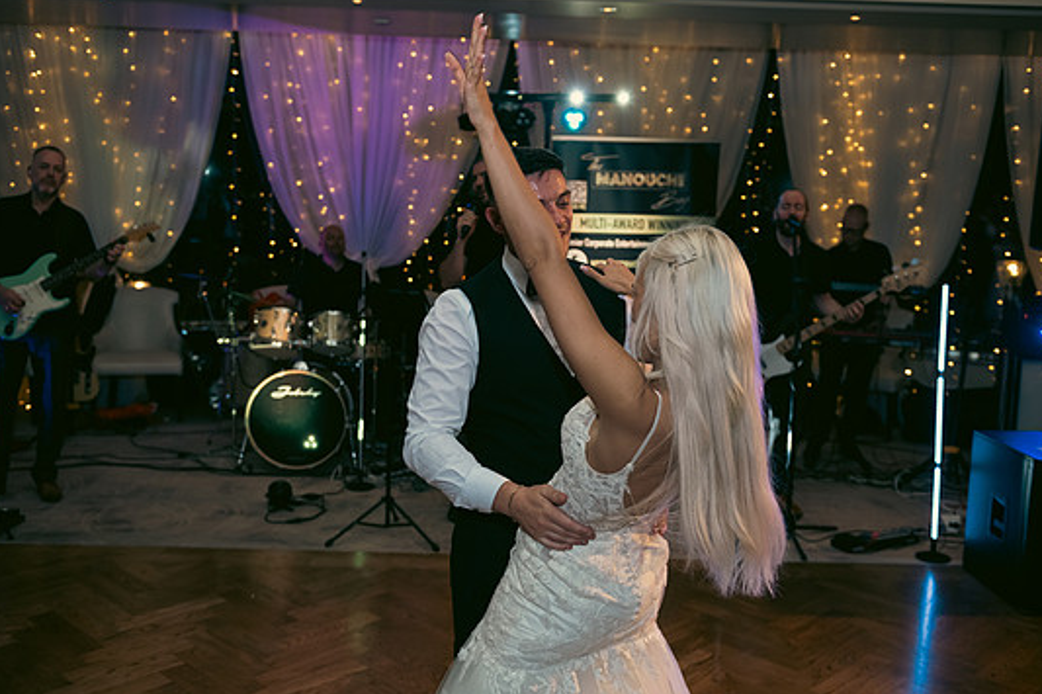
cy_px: 339
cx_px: 526
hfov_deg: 51.9
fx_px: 1071
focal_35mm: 37
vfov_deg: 35.9
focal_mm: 34
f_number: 3.5
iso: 640
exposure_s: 1/160
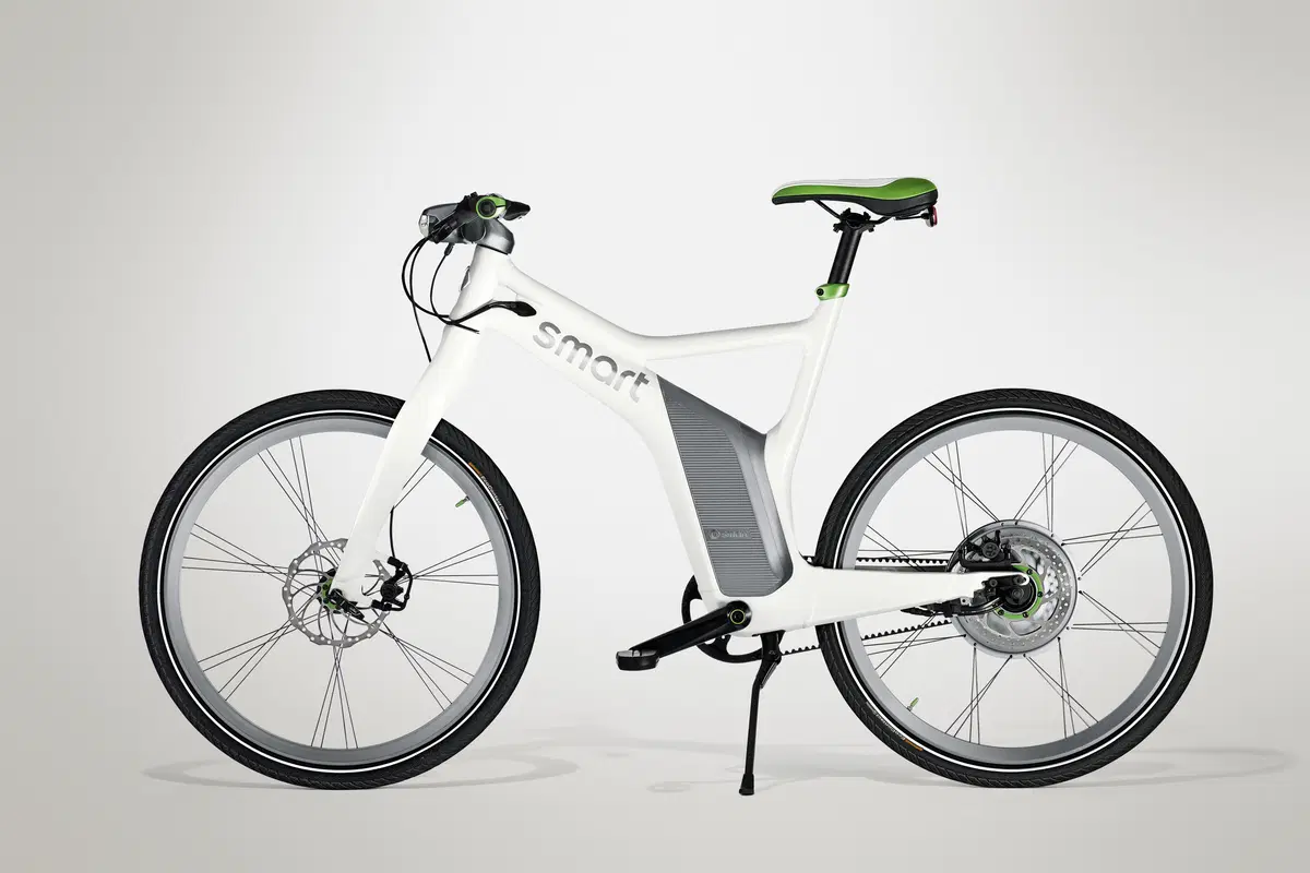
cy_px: 436
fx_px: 3821
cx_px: 655
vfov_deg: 13.0
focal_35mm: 105
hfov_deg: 19.5
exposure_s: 1/160
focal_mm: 105
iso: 100
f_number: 11
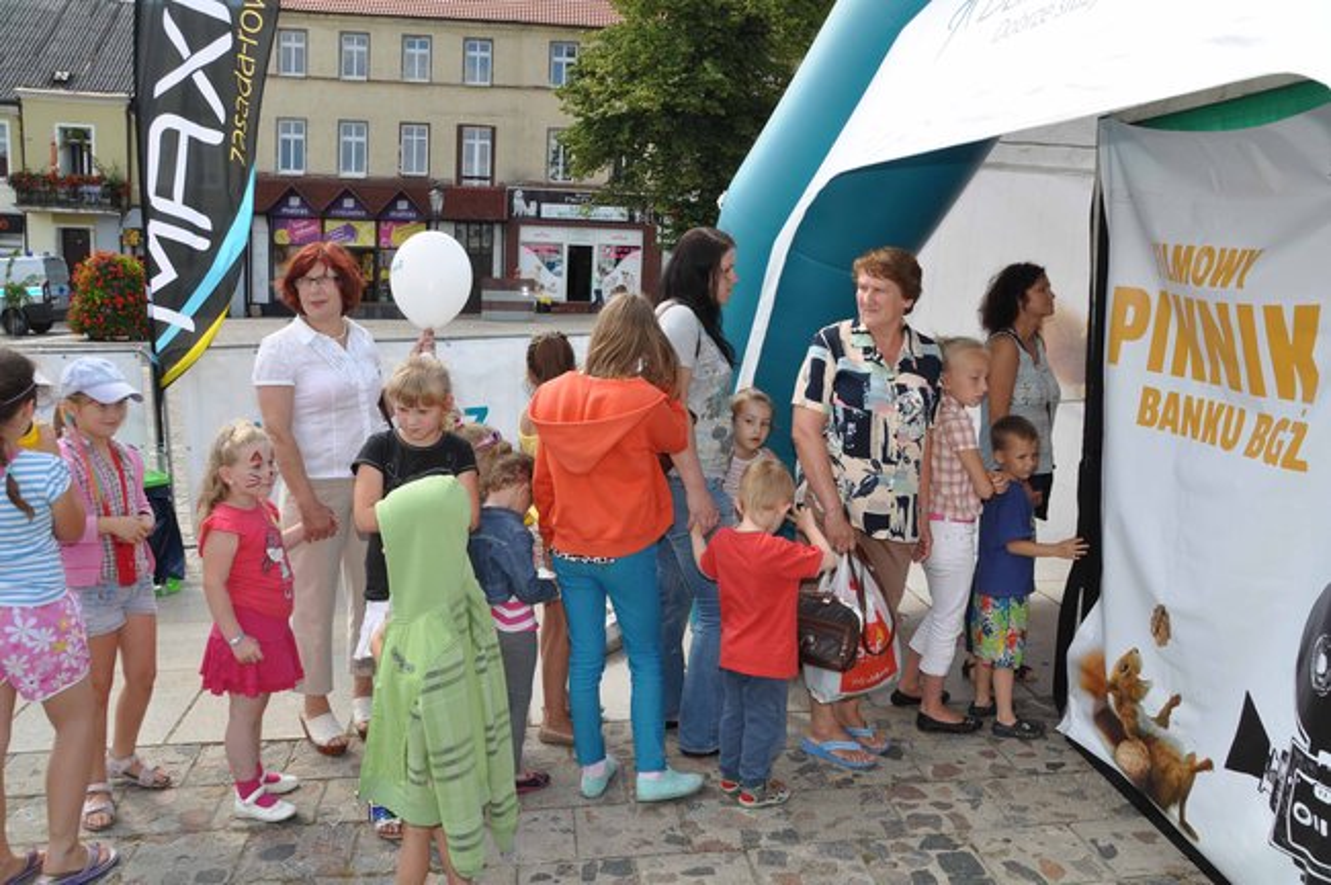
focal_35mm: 33
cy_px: 442
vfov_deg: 39.9
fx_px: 1219
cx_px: 666
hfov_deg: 57.3
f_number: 10
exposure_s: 1/200
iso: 200
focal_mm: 22
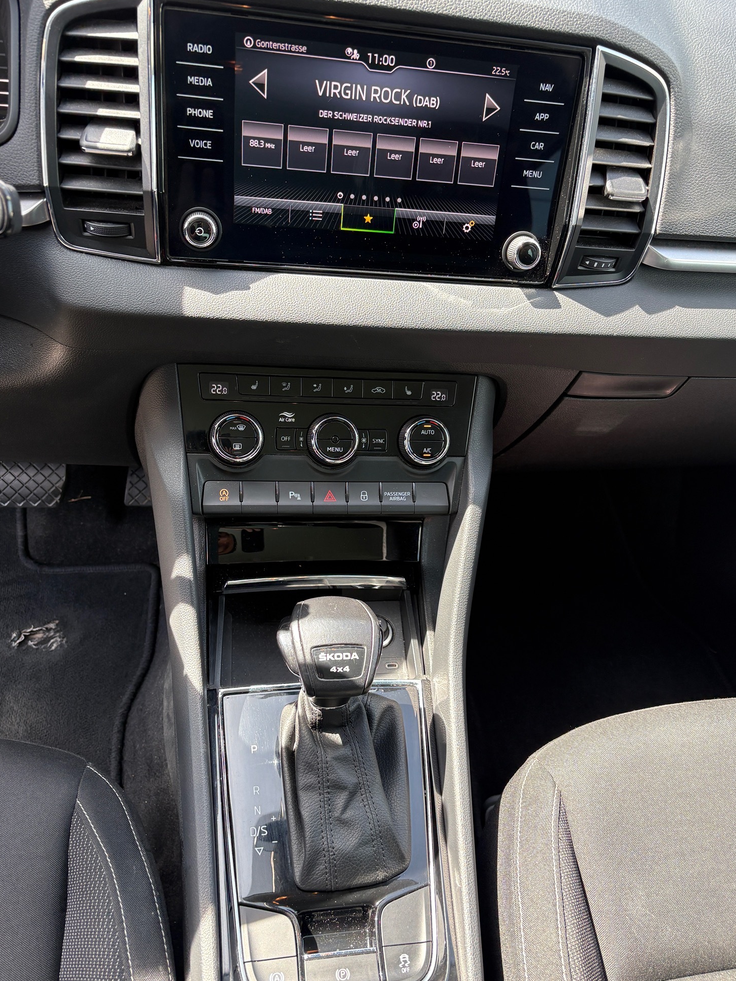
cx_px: 363
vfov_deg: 65.3
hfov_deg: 51.4
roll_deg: -13.6
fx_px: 765
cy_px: 505
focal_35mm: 27
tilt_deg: -42.6
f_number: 1.6
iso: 50
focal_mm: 5.96
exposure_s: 1/122
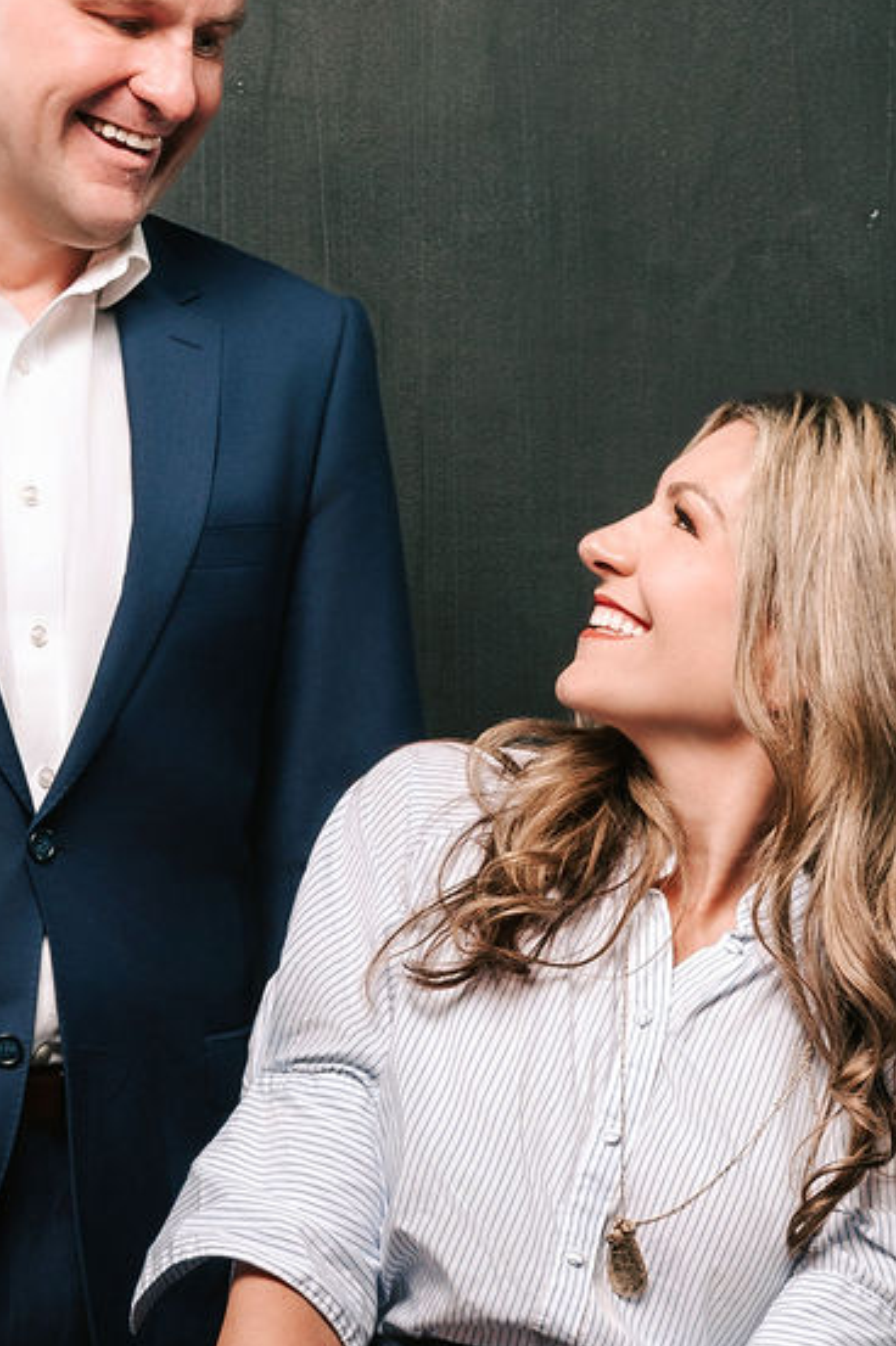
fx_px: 5195
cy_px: 1468
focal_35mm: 139
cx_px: 321
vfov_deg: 14.4
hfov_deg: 9.9
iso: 160
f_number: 8
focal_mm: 50
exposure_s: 1/200
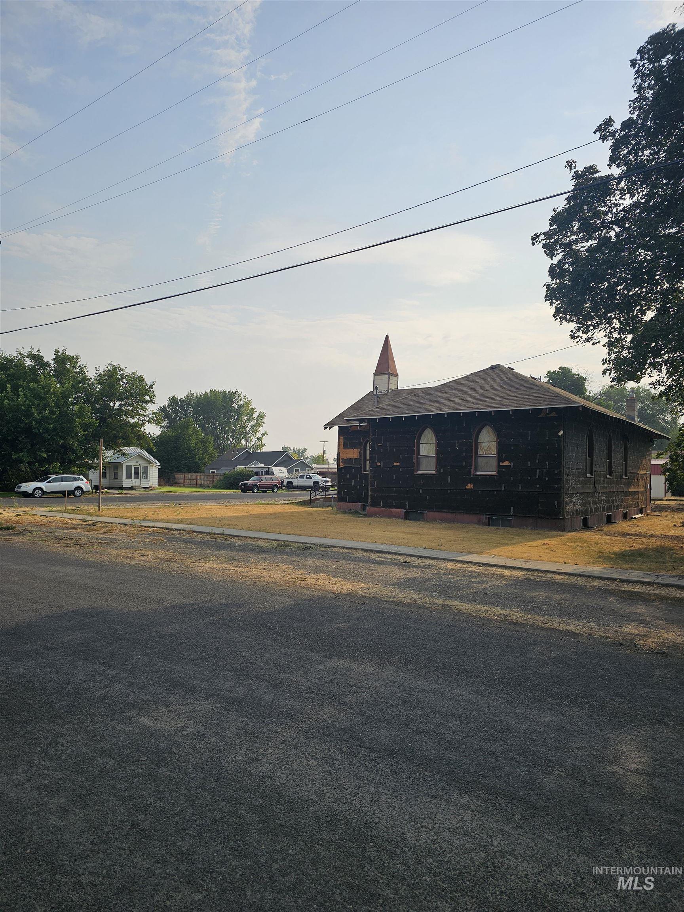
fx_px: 606
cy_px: 456
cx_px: 342
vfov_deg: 73.9
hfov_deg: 58.9
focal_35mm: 23
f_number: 1.7
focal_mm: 6.3
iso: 10
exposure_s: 1/992
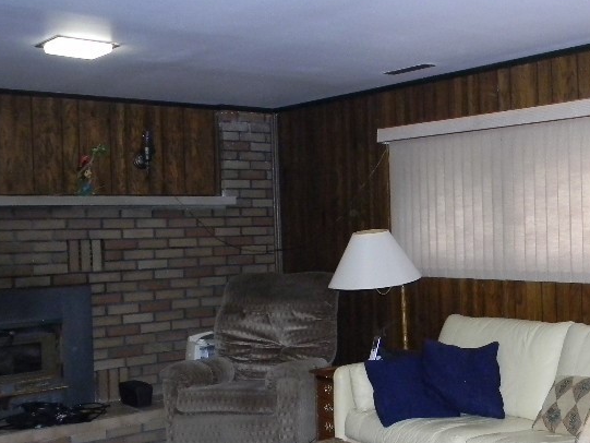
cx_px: 483
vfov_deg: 27.5
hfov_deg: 34.9
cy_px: 250
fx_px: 904
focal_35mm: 53
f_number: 3.5
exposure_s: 1/26
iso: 401
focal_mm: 5
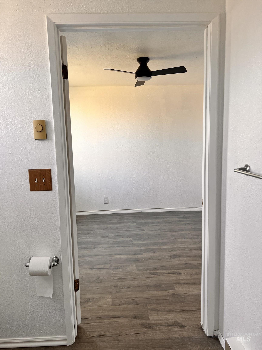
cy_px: 175
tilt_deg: -7.4
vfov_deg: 67.3
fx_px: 262
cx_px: 131
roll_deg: +1.2
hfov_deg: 53.1
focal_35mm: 26
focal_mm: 5.7
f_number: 1.5
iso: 100
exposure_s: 1/121
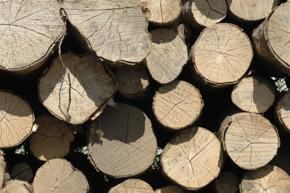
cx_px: 145
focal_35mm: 105
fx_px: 845
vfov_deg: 13.0
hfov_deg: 19.5
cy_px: 96
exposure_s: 1/1000
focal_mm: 70
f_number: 16
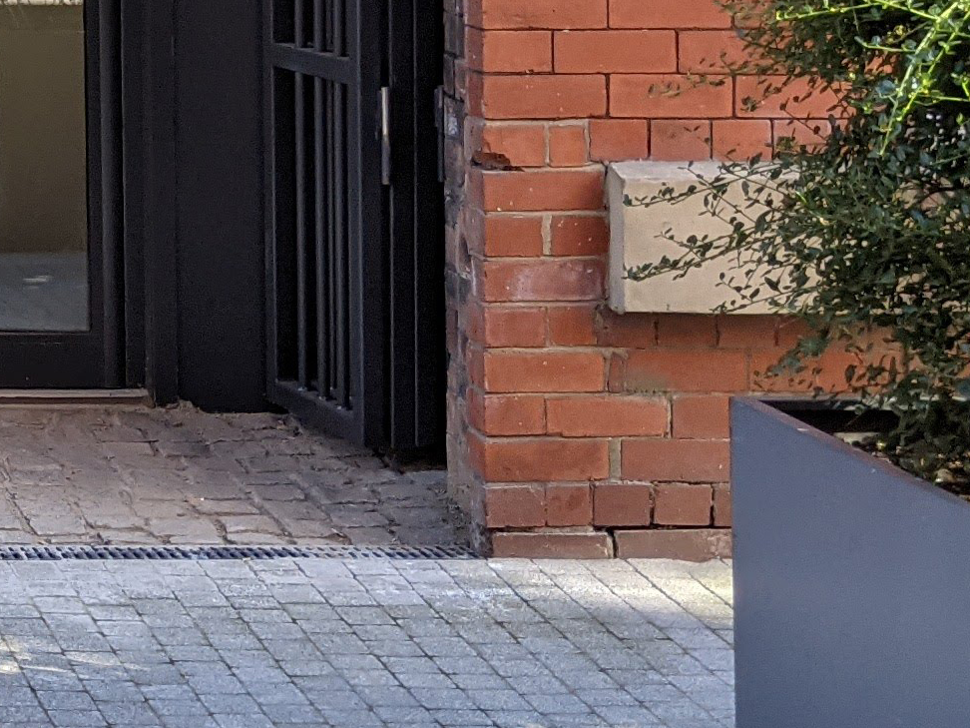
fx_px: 3138
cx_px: -649
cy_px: -235
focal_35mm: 112
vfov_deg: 12.8
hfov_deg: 15.6
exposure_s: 1/183
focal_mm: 4.44
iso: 41
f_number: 1.8
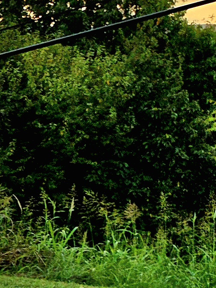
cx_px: -416
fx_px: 1164
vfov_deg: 13.2
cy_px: 444
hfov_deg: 8.8
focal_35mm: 140
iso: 10
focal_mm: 6.5
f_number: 1.4
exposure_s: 1/204
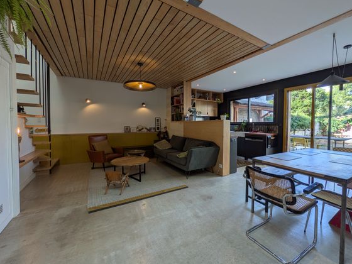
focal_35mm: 15
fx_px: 153
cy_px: 129
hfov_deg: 98.1
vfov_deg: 81.7
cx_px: 184
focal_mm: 1.85
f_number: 2.2
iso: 46
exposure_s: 1/147
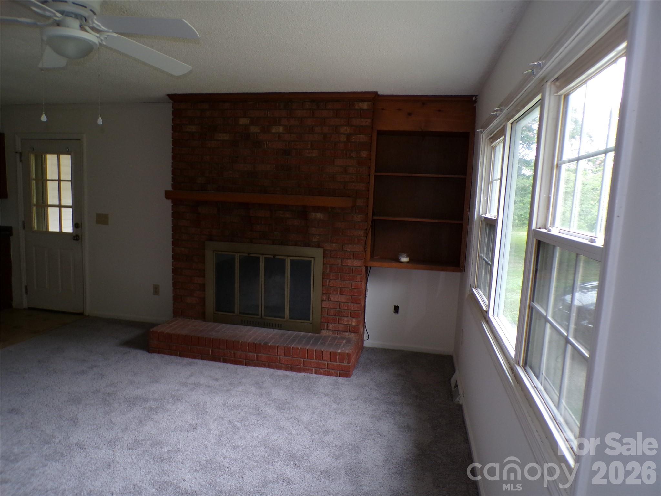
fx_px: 458
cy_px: 248
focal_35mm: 24
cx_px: 330
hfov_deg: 71.6
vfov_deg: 56.8
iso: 200
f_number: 3
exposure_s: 1/17
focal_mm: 4.3
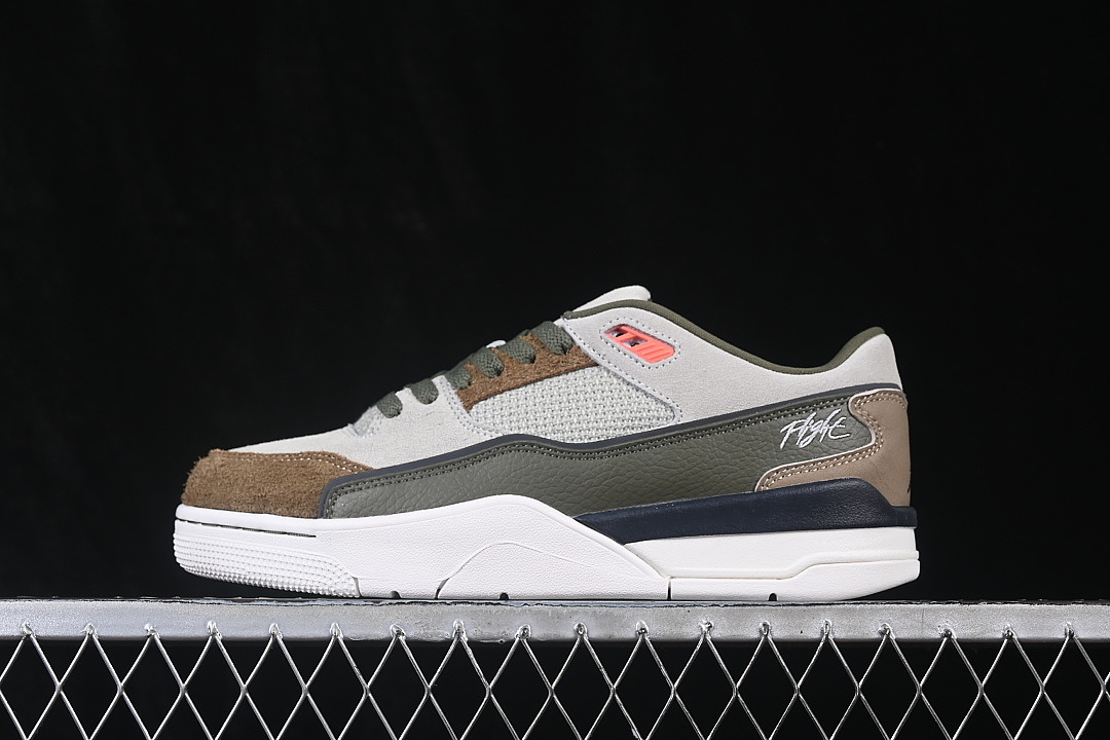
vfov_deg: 18.2
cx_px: 555
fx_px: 2312
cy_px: 370
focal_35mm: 75
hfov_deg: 27.0
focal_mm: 50
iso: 160
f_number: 8
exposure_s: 1/80
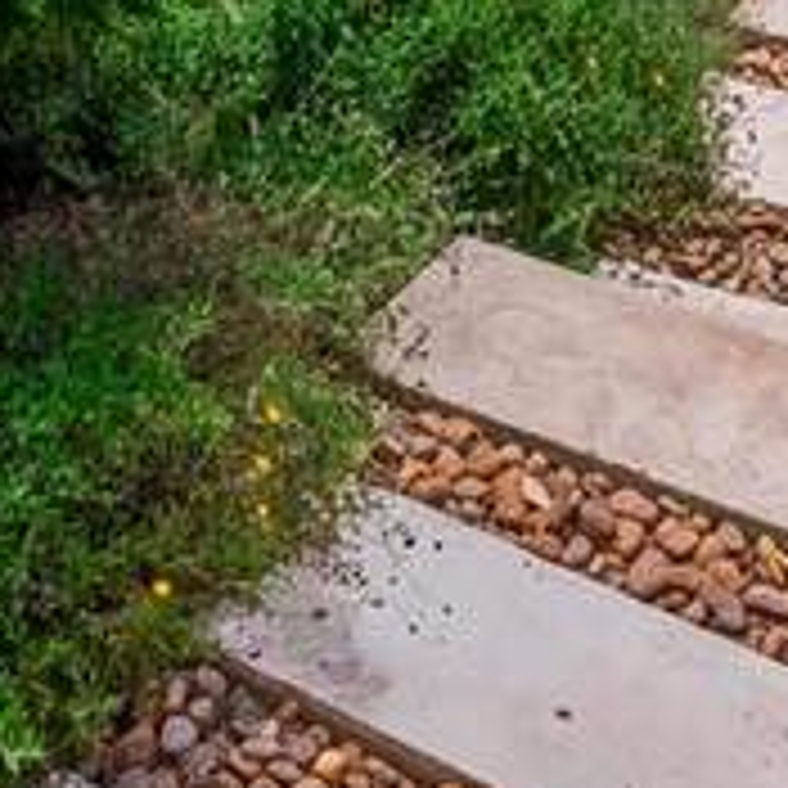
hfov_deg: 19.9
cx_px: 549
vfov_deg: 13.9
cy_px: -1117
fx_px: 2241
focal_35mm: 87
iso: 1250
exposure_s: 1/800
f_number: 14
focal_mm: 14
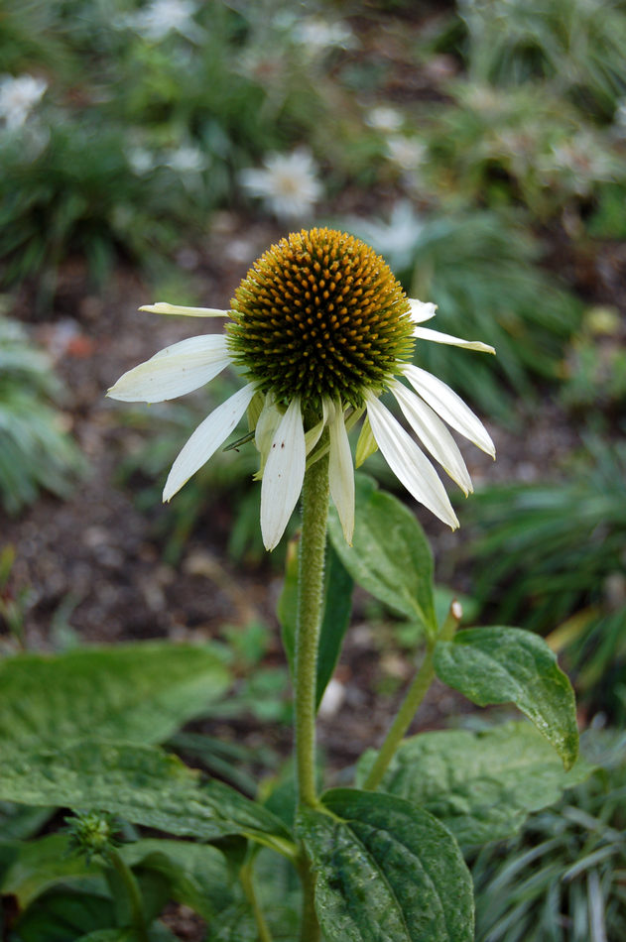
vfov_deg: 29.3
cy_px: 471
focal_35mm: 69
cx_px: 313
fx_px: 1804
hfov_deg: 19.7
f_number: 6.3
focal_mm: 46
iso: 200
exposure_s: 1/125
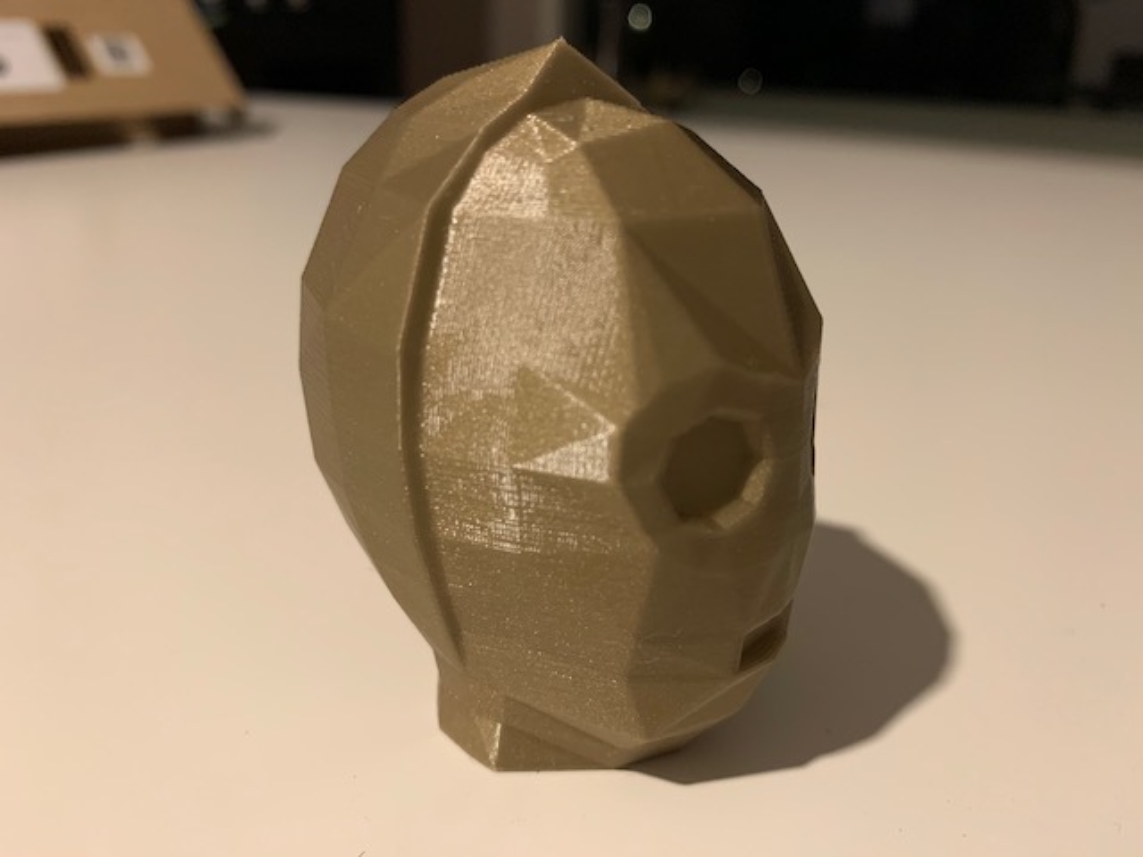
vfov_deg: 53.1
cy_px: 428
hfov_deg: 67.3
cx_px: 572
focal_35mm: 26
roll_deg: -1.2
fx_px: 859
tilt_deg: -22.3
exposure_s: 1/60
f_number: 1.8
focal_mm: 4.25
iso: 400
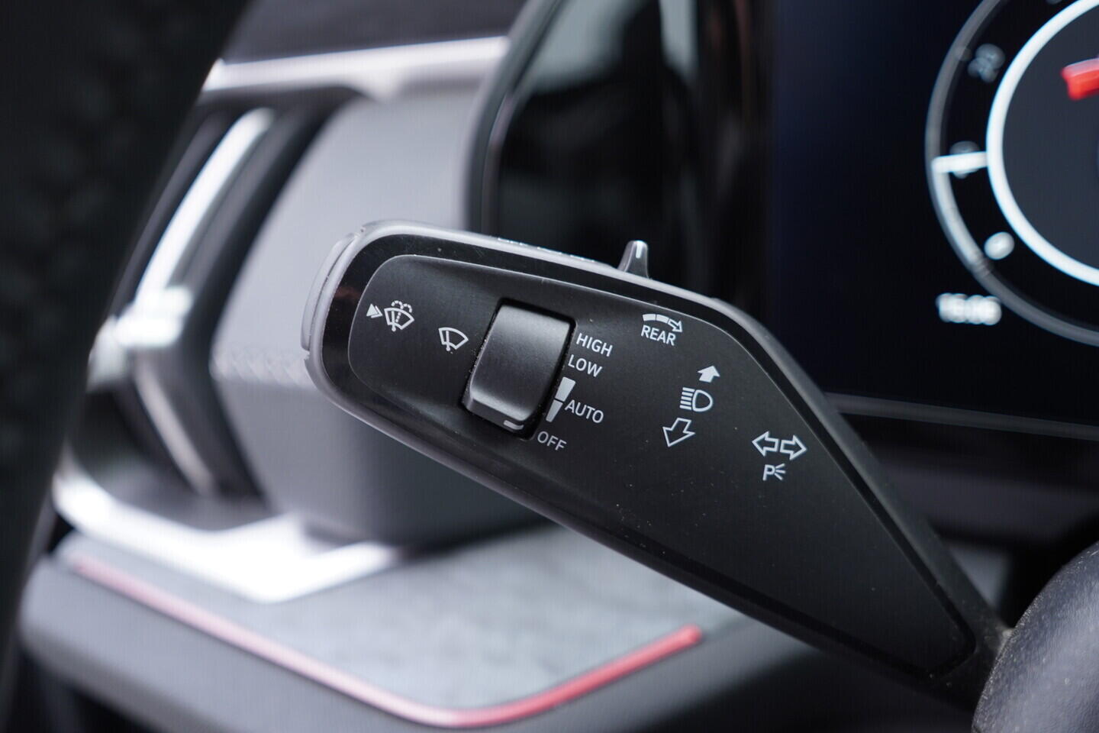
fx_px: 1099
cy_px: 366
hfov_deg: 53.1
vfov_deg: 36.9
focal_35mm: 36
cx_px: 550
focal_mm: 24
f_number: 2.8
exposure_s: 1/40
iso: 320
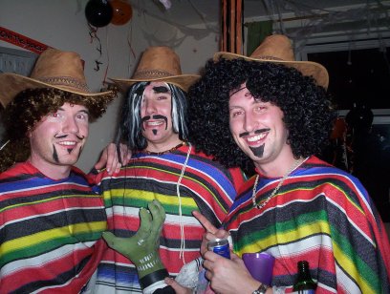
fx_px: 429
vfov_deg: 37.9
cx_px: 195
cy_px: 147
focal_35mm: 38
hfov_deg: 48.9
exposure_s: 1/60
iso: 140
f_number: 4.5
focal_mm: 4.99
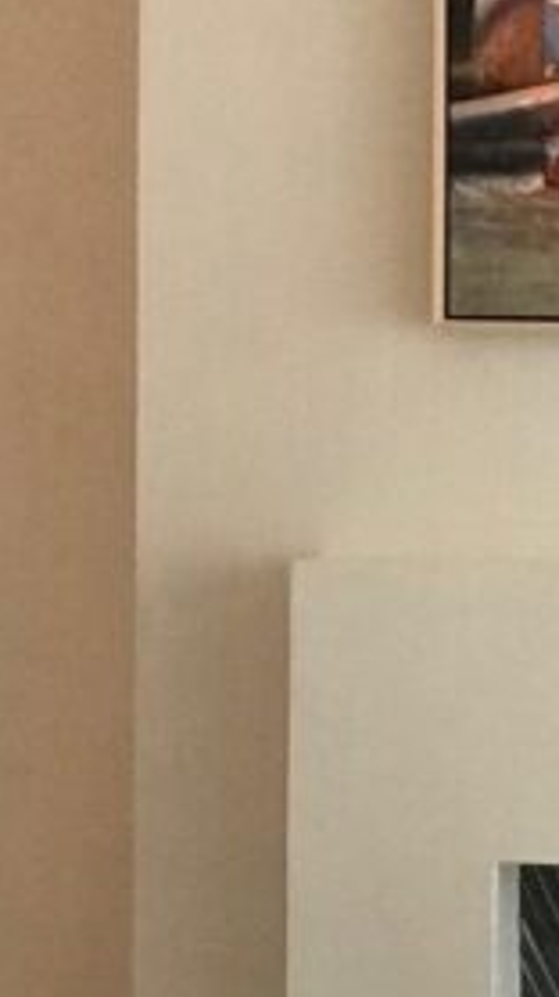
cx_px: 1143
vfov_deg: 9.4
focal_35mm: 229
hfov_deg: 5.2
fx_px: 6045
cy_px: 603
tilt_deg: -2.8
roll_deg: -1.2
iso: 200
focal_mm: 6.6
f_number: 2.8
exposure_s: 1/60
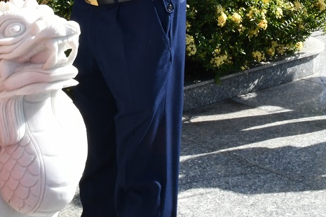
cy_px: -178
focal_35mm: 98
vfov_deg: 12.7
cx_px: 134
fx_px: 887
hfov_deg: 20.8
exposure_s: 1/160
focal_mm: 24
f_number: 20
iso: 800
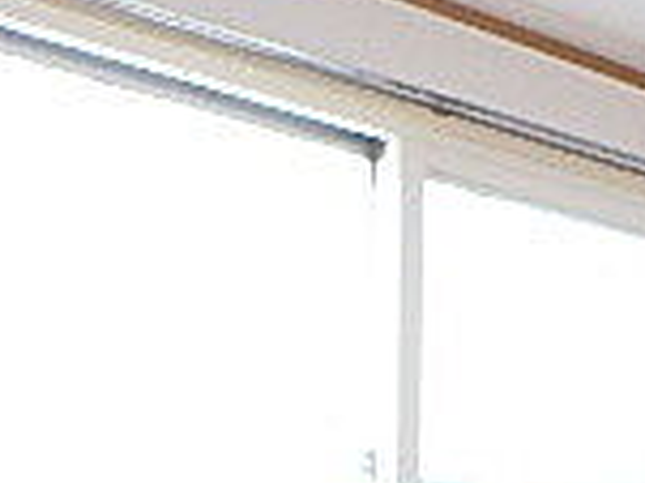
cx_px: 1350
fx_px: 1657
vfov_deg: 15.0
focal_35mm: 89
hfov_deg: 16.1
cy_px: 791
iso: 400
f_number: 3.5
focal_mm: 3.7
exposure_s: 1/30
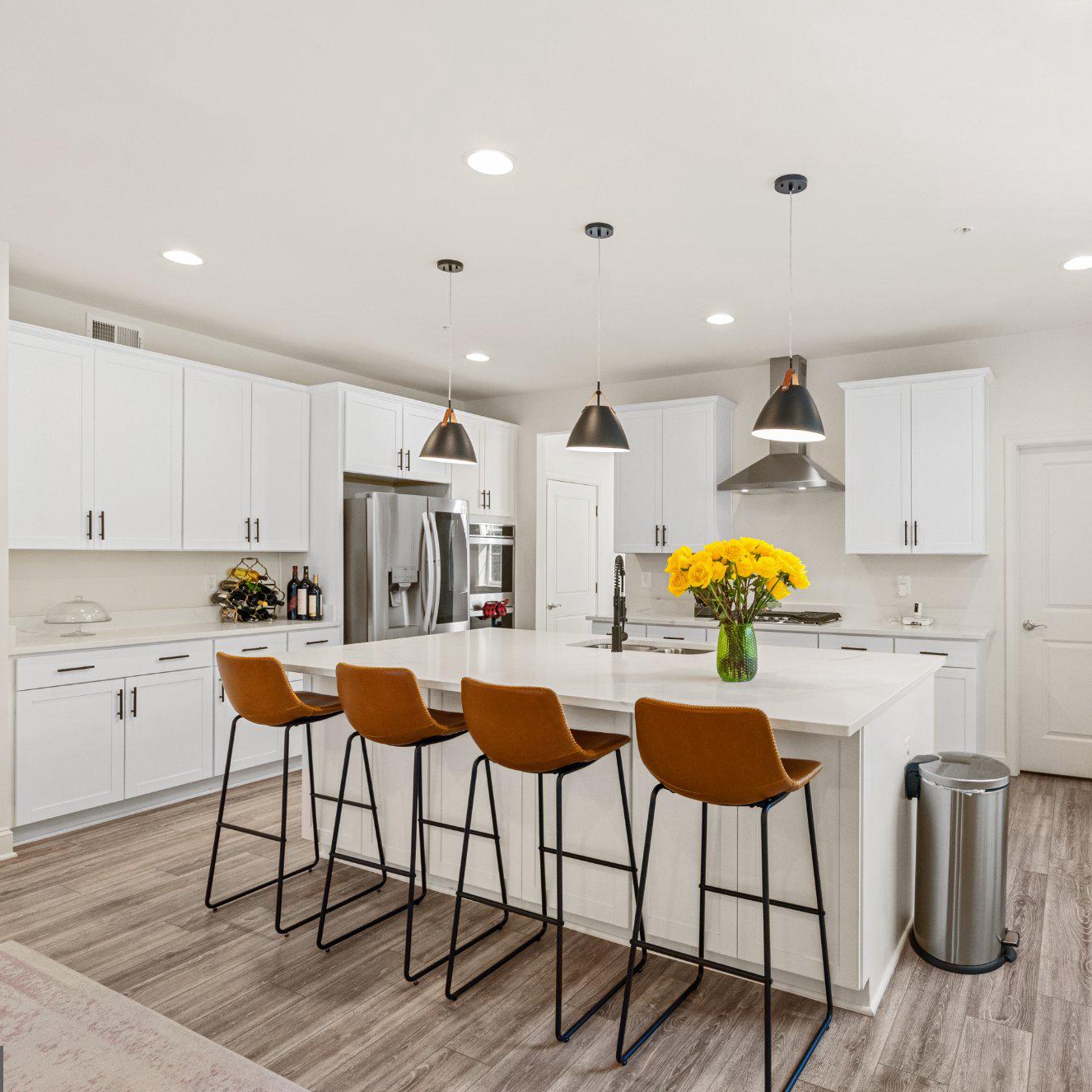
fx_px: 749
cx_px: 664
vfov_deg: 72.1
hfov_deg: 71.3
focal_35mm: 21
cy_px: 544
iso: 640
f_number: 8
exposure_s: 1/13
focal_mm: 16
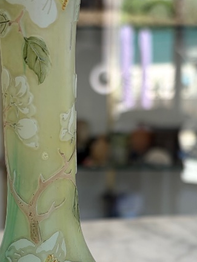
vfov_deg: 26.4
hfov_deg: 20.4
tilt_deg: -10.4
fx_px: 546
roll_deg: -0.2
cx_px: 61
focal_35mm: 72
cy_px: 217
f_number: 1.6
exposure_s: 1/122
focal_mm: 5.96
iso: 32
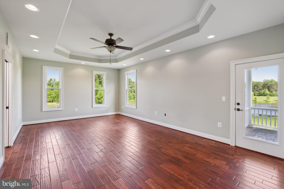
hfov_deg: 95.0
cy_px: 94
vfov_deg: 72.0
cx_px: 142
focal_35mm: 16
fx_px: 130
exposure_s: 1/13
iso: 125
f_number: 6.3
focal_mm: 16.5
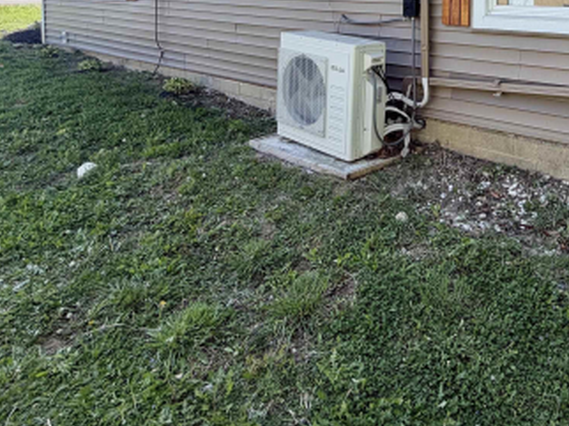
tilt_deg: -1.2
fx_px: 476
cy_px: 16
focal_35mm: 29
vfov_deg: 42.6
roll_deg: -0.7
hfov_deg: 56.0
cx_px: 476
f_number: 2.2
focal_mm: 2.22
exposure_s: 1/502
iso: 64
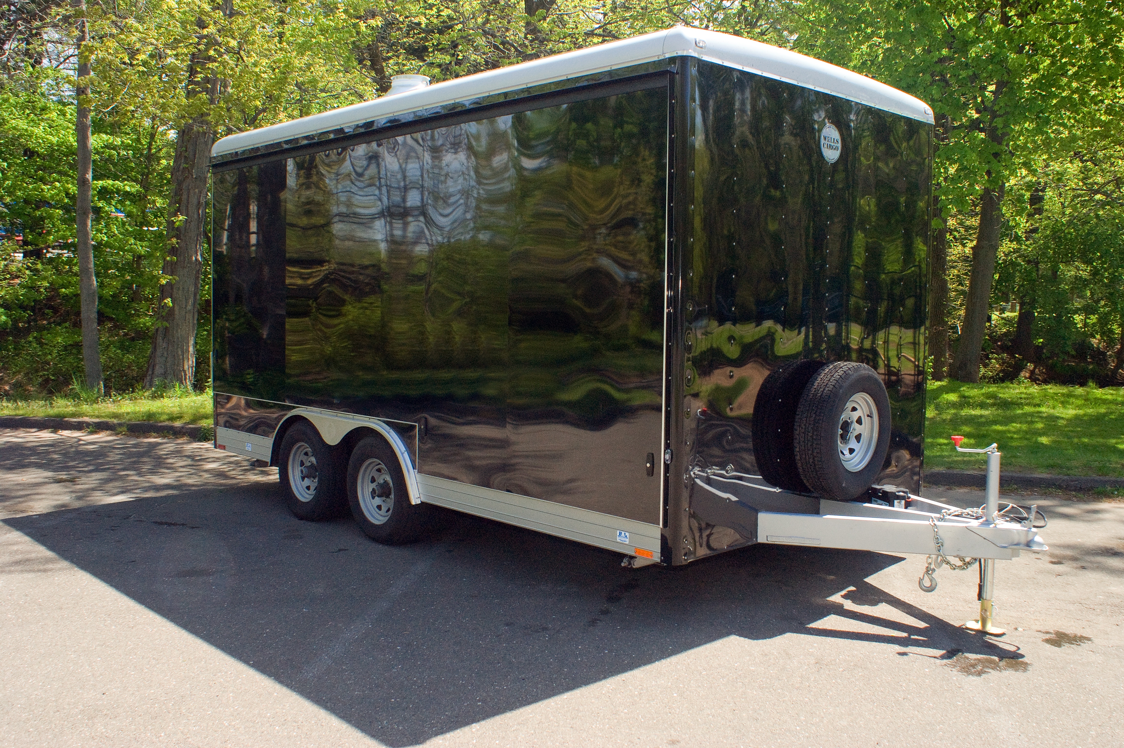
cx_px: 562
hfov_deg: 62.0
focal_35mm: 30
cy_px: 374
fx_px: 936
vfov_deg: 43.6
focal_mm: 20
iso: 400
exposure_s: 1/80
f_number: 10
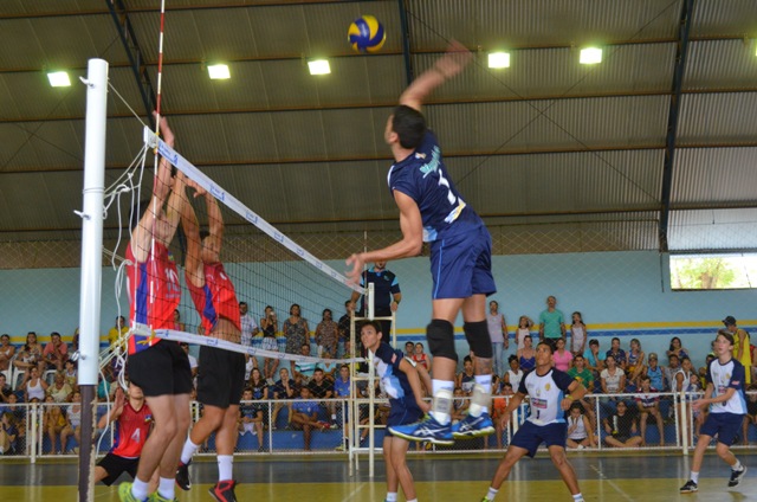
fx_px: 1070
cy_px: 251
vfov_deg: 26.4
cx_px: 378
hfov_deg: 39.0
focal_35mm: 51
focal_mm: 34
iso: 1600
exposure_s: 1/160
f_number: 5
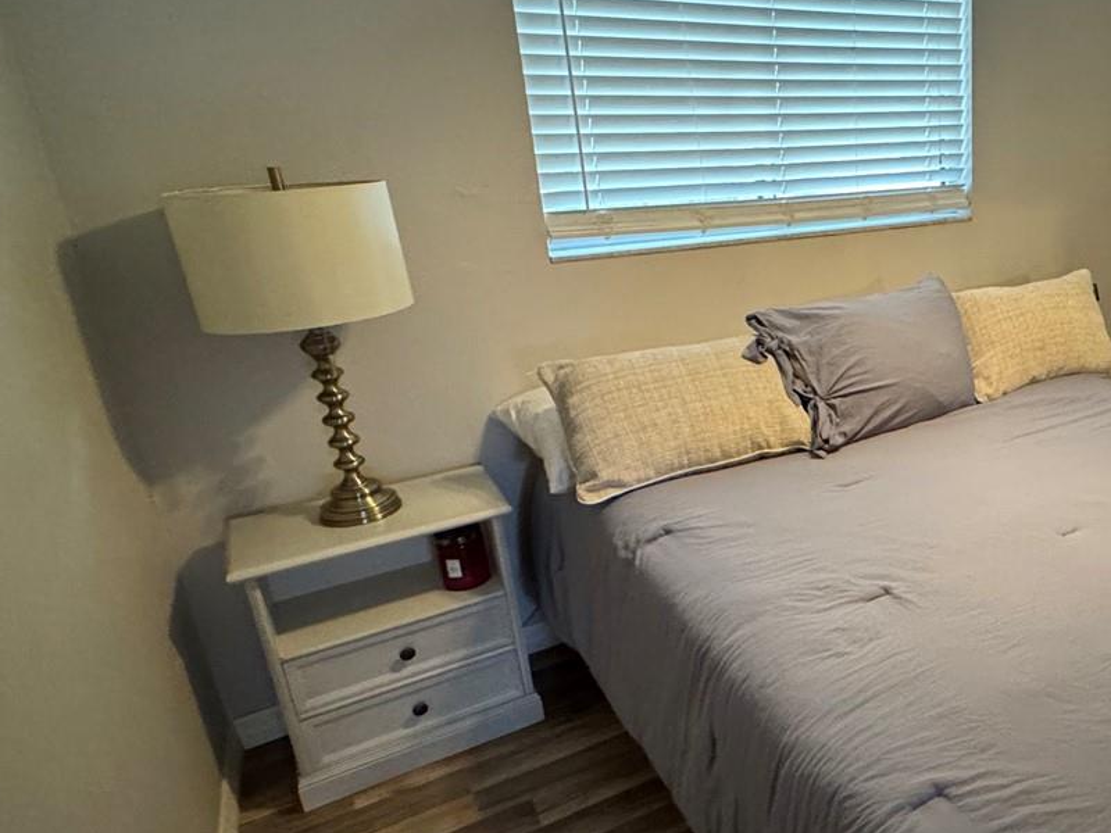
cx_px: 978
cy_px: 393
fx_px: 899
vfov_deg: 49.7
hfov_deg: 55.9
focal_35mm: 28
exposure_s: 1/60
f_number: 2.2
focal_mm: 2.22
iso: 800
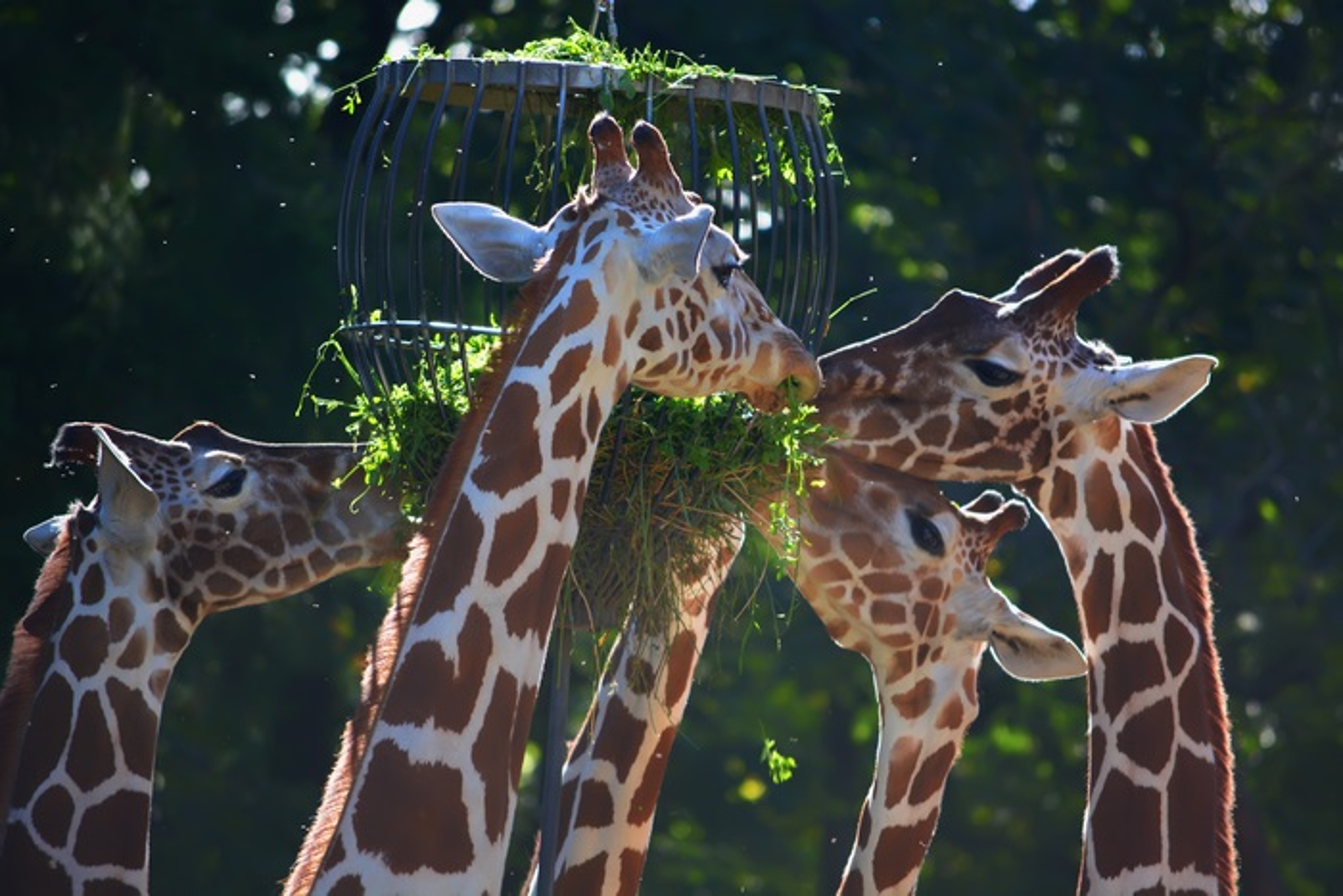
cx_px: 672
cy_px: 448
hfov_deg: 4.6
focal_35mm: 450
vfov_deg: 3.1
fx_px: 16790
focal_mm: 300
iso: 400
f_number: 5.6
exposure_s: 1/250
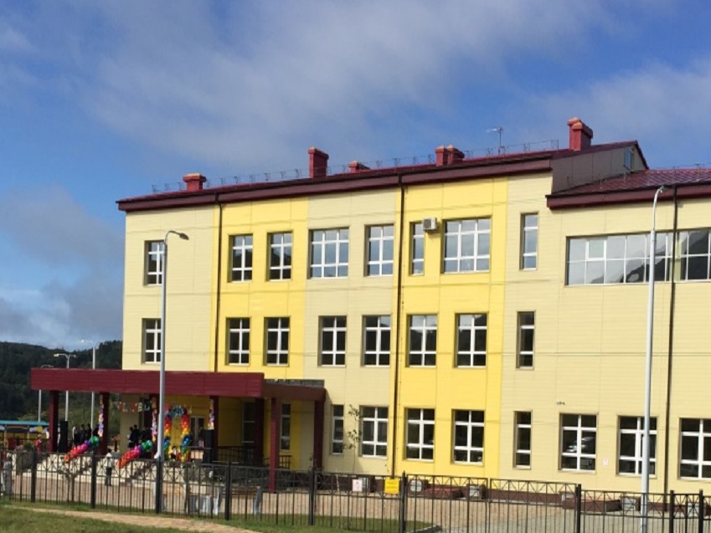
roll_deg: -2.9
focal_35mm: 41
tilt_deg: +0.1
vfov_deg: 35.0
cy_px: 322
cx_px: 434
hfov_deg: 45.5
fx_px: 842
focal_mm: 4.15
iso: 32
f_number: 2.2
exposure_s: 1/2825
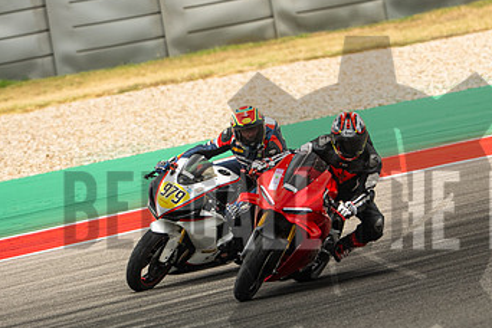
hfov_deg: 2.9
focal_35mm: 713
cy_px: 212
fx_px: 9744
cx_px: 367
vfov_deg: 1.9
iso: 400
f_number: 2.8
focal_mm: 280
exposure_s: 1/2000
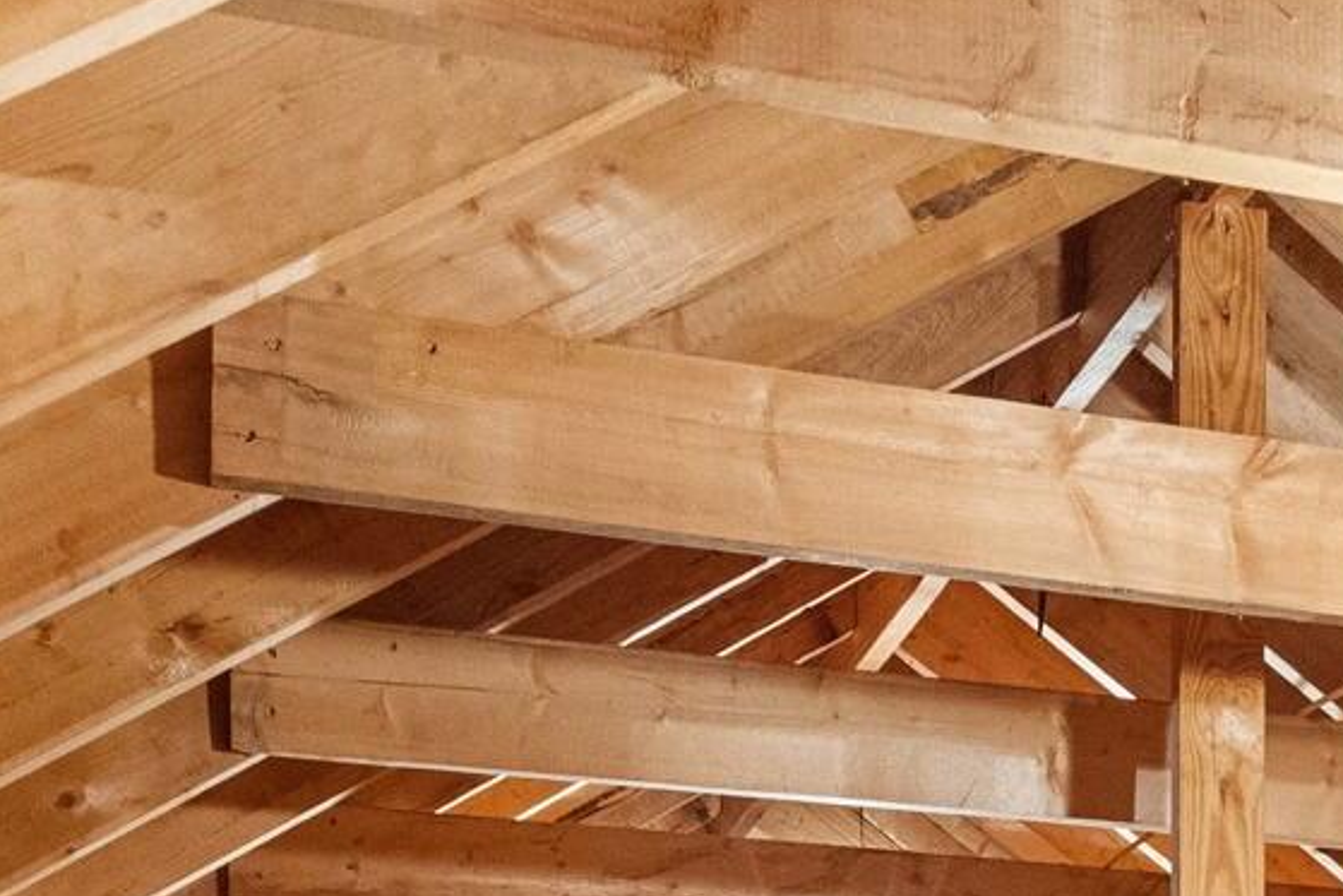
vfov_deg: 15.8
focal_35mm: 76
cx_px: 1228
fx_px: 2836
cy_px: 1527
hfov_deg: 25.7
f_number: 8
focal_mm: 17
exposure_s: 1.3
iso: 2500
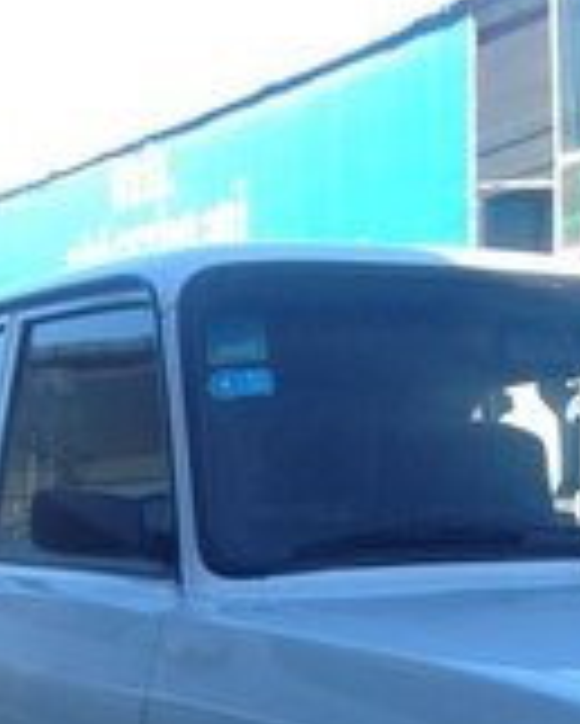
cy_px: 935
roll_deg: +0.6
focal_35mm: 105
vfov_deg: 17.2
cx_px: 400
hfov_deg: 14.6
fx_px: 2251
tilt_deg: -13.0
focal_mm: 4.28
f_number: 2.4
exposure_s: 1/389
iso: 50
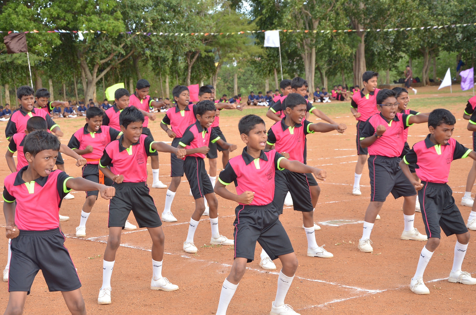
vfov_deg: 15.6
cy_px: 158
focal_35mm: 87
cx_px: 238
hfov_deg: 23.4
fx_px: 1148
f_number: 7.1
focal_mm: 58
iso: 400
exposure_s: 1/160
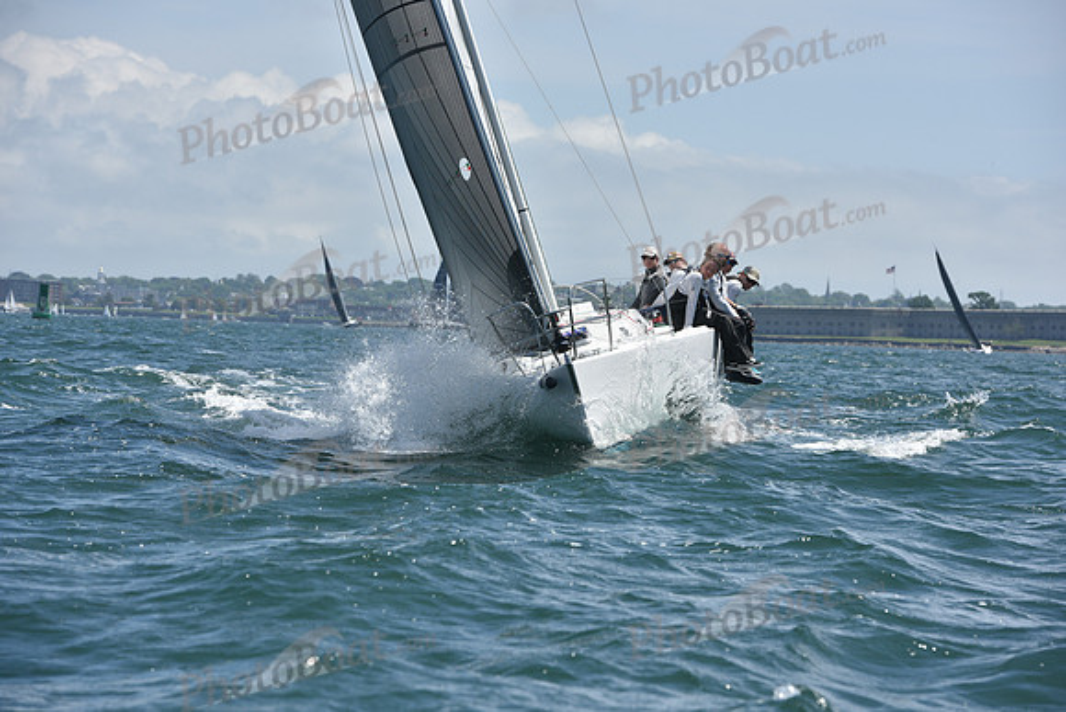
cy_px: 356
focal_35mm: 155
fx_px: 4591
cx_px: 533
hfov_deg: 13.2
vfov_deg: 8.9
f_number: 8
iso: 250
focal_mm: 155
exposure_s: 1/1250
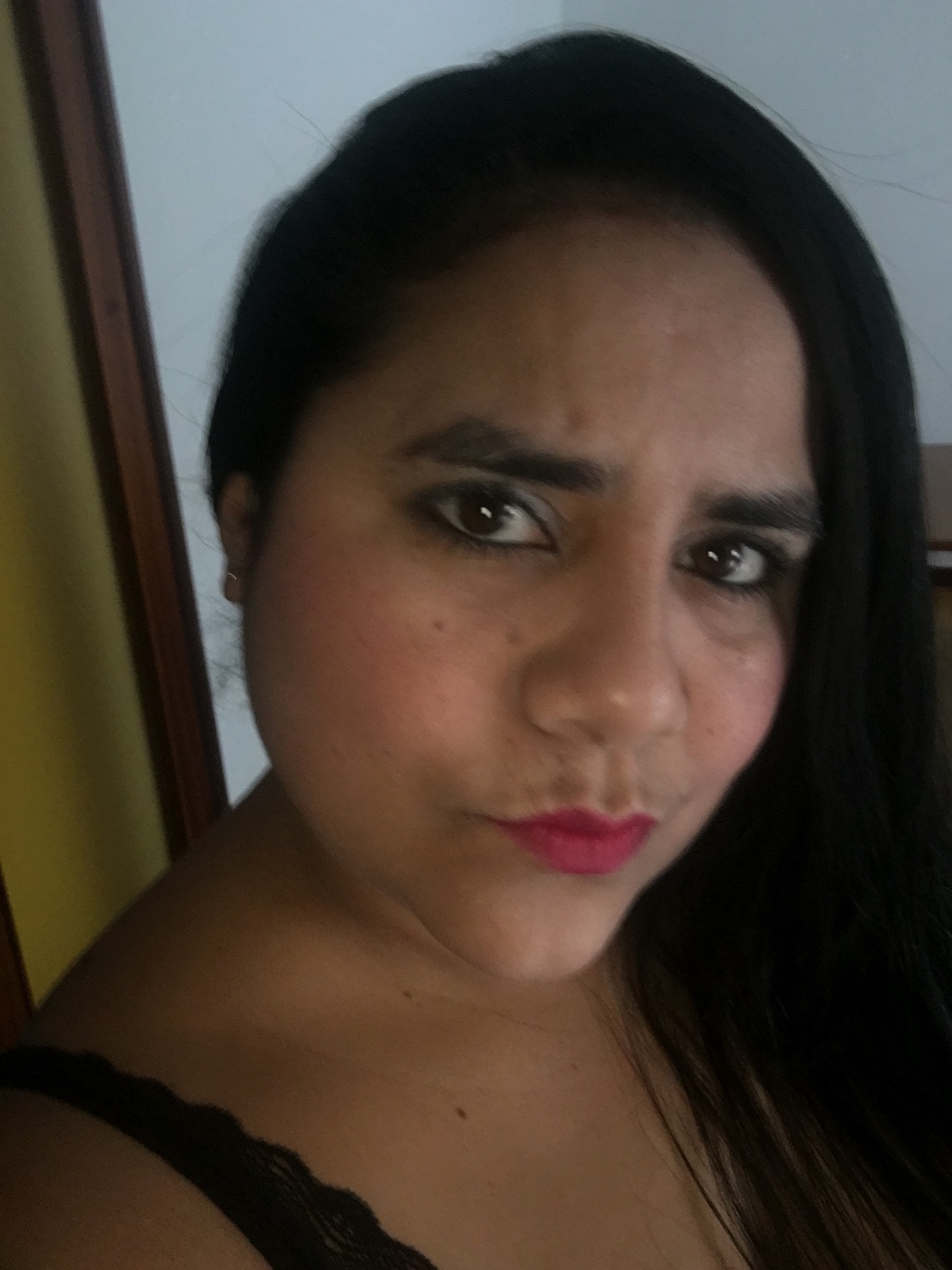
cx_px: 476
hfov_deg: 45.4
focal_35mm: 31
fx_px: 1137
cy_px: 635
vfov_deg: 58.4
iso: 100
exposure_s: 1/17
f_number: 2.2
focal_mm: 2.65
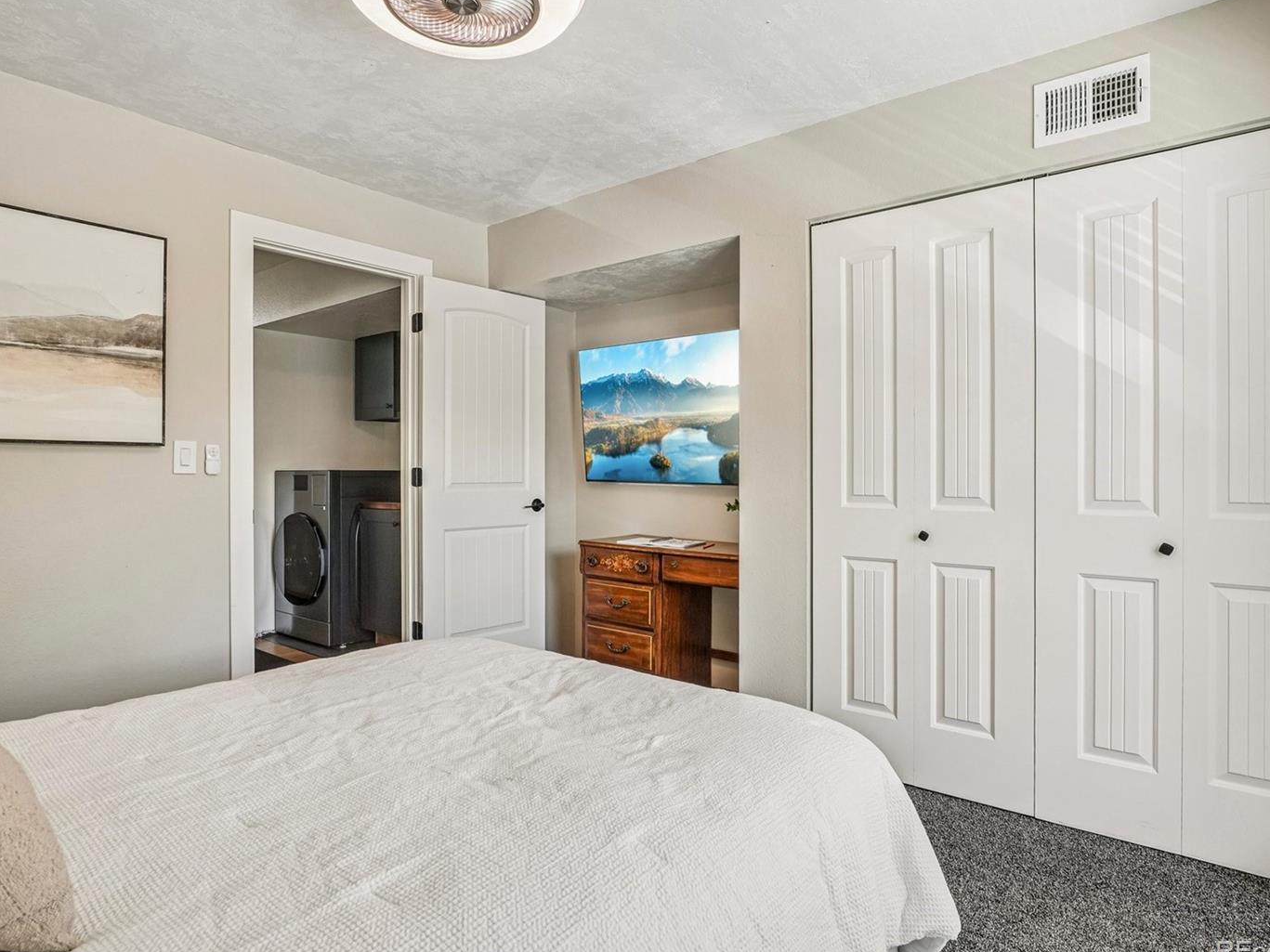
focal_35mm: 19
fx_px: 681
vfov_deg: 69.9
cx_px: 623
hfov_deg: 86.0
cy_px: 476
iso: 250
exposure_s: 1/30
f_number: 8
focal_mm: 11
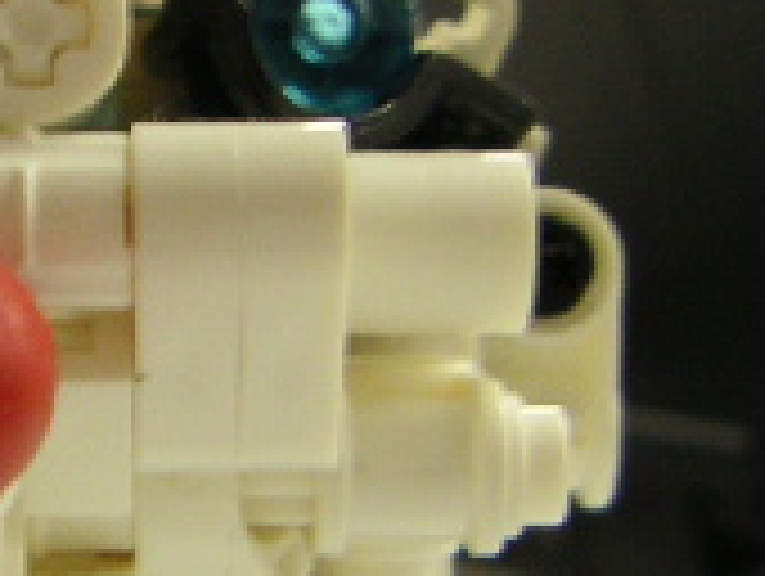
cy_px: 630
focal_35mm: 139
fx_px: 3076
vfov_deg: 10.6
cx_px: -54
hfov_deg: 13.9
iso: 100
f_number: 2.8
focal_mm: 4.8
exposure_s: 1/8
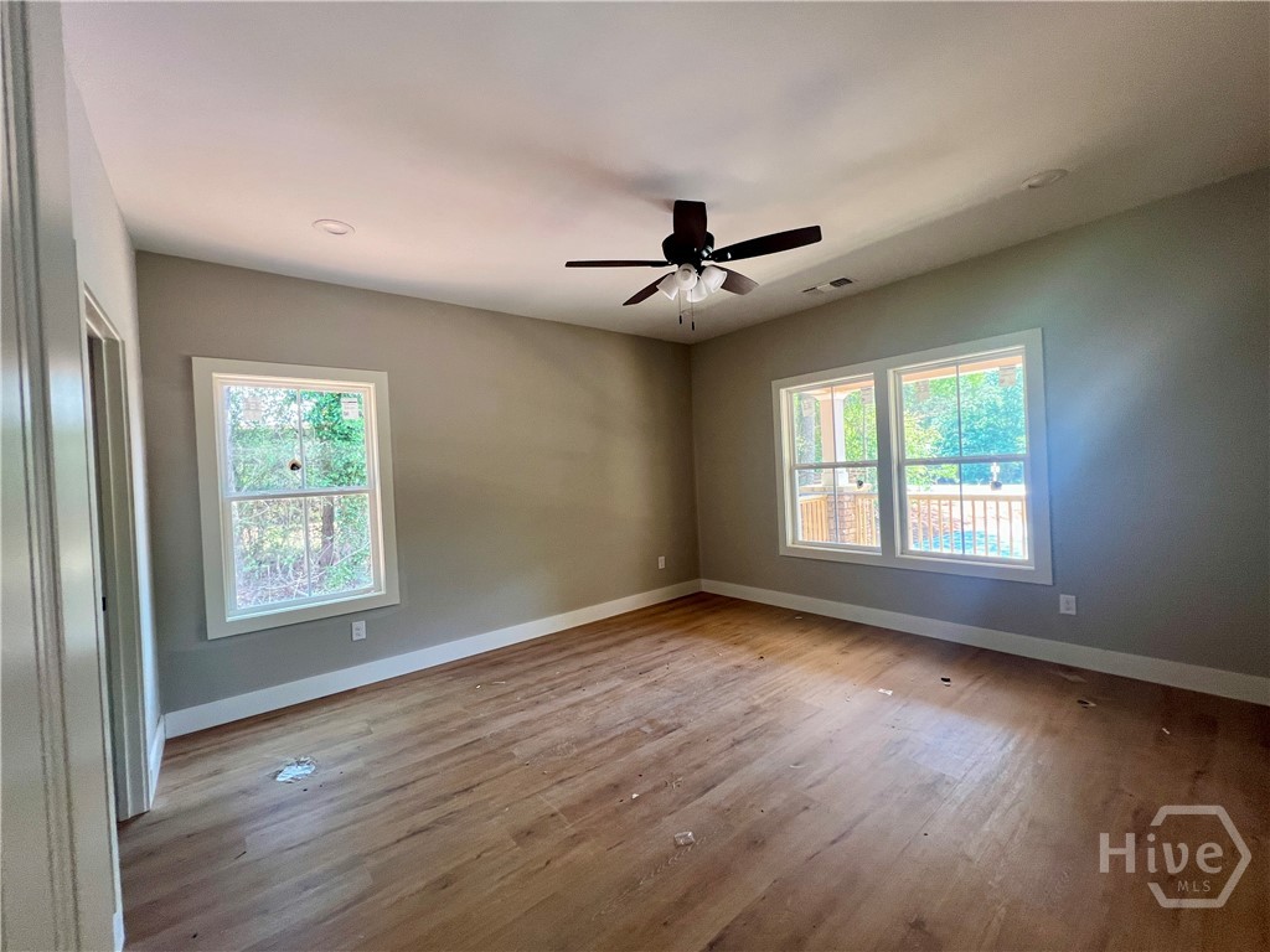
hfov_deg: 106.2
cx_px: 635
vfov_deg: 89.9
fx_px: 477
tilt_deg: -0.5
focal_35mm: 13
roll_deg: +3.3
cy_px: 476
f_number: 1.8
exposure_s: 1/99
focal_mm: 1.57
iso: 160
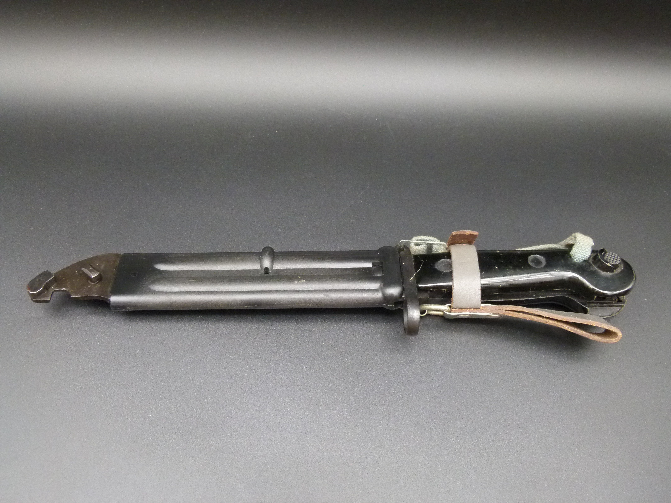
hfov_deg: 56.8
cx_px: 336
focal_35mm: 32
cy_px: 252
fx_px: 620
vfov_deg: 44.2
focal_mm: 5.7
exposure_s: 1/60
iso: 400
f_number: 3
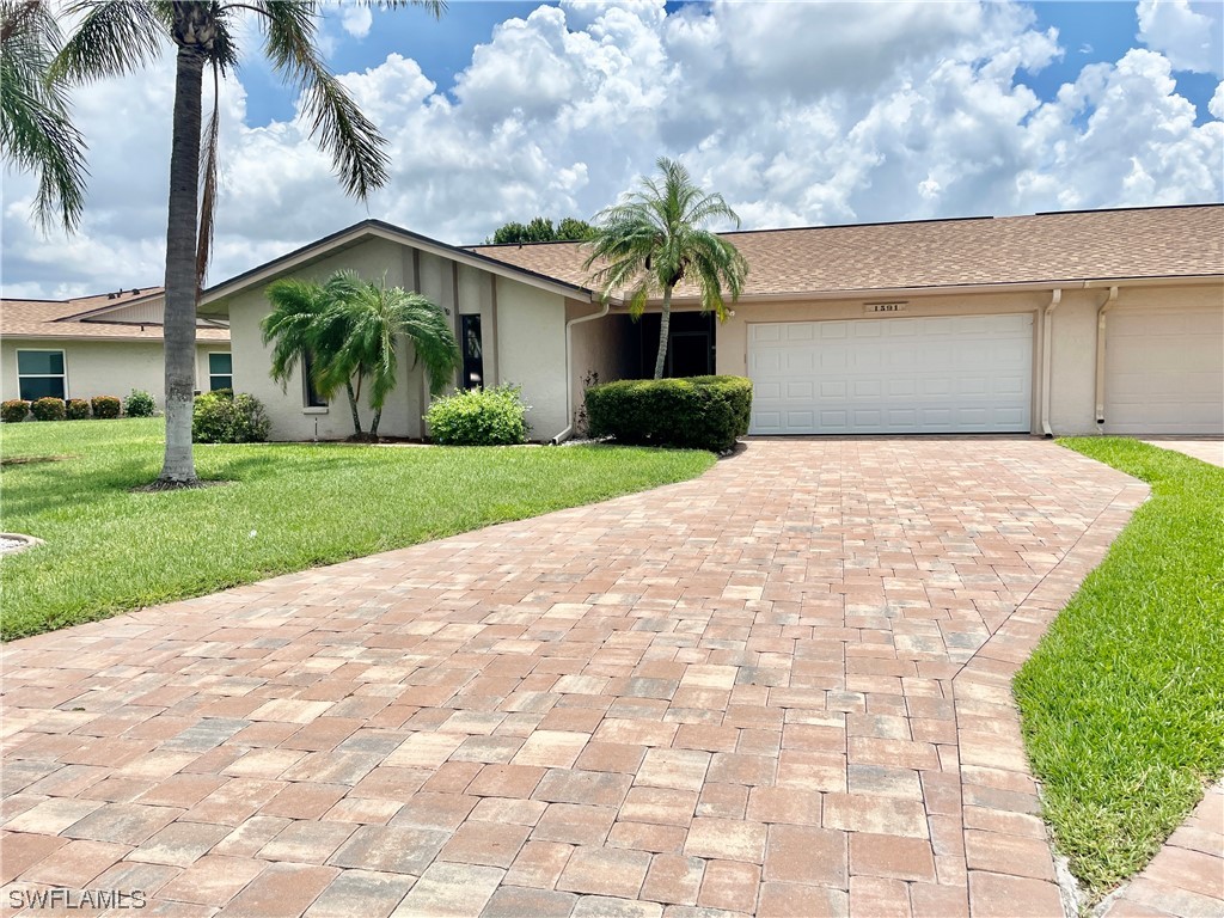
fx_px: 919
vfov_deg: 53.1
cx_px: 612
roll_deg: +1.6
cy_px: 459
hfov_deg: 67.3
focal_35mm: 26
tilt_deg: -5.0
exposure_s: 1/7813
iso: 32
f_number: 1.6
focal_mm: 4.2
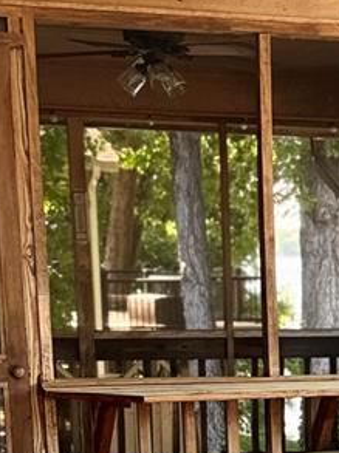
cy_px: 550
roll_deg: -0.3
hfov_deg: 11.4
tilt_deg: -10.1
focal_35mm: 126
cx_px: 446
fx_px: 1649
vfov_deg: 15.1
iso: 80
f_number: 1.78
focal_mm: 6.76
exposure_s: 1/231
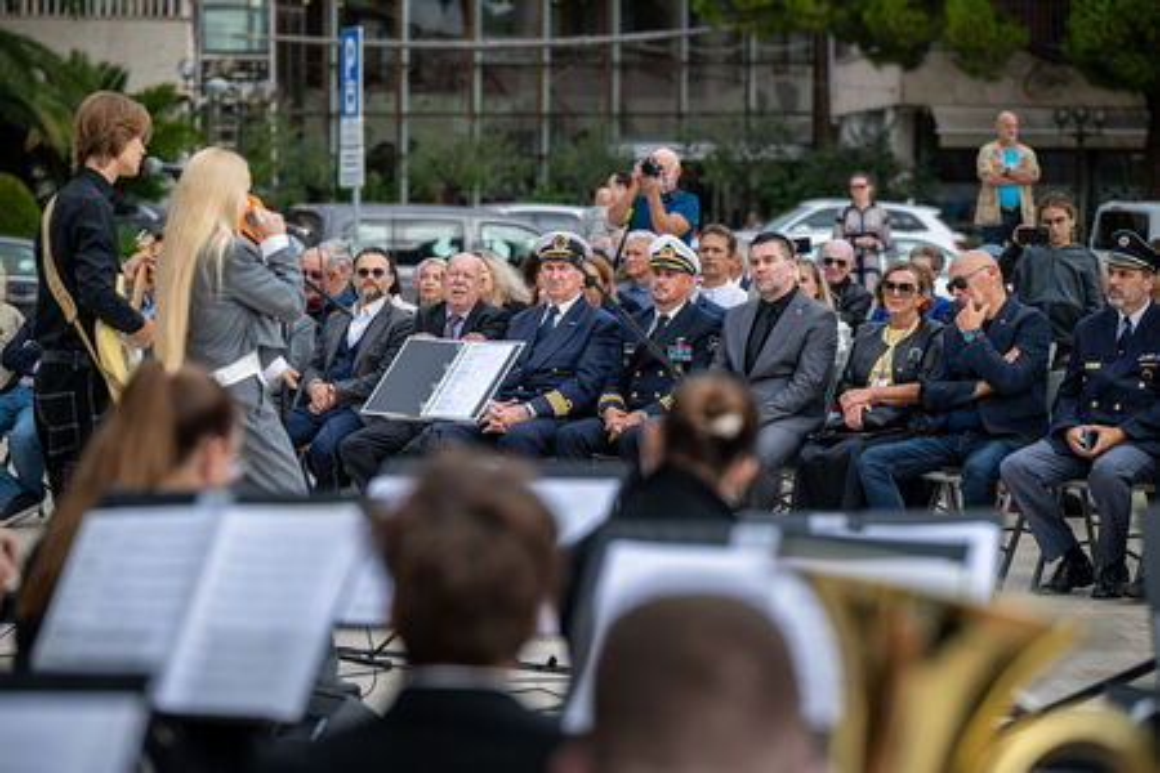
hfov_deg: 15.0
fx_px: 4398
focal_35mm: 137
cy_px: 386
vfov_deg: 10.0
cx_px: 580
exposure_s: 1/400
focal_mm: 135
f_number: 4
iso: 64
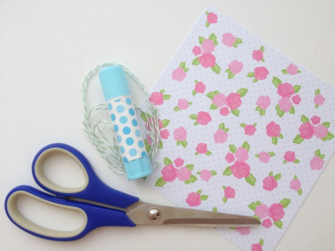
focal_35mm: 35
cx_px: 168
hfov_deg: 52.6
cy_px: 126
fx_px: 339
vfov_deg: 40.7
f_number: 2.4
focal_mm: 4.28
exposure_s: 1/60
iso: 50
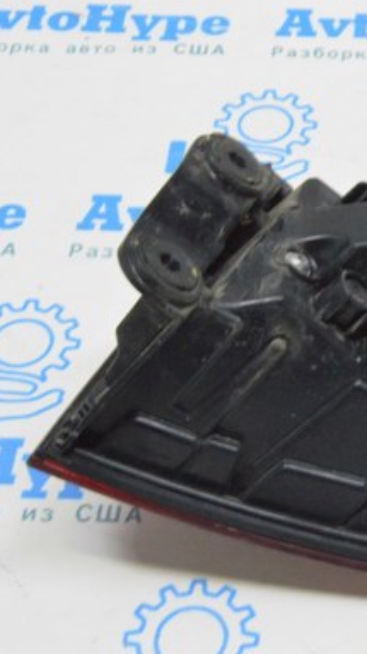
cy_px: 337
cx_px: 486
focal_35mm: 84
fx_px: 1455
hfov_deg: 13.8
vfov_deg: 25.3
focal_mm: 32
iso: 6400
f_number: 20
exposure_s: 1/15
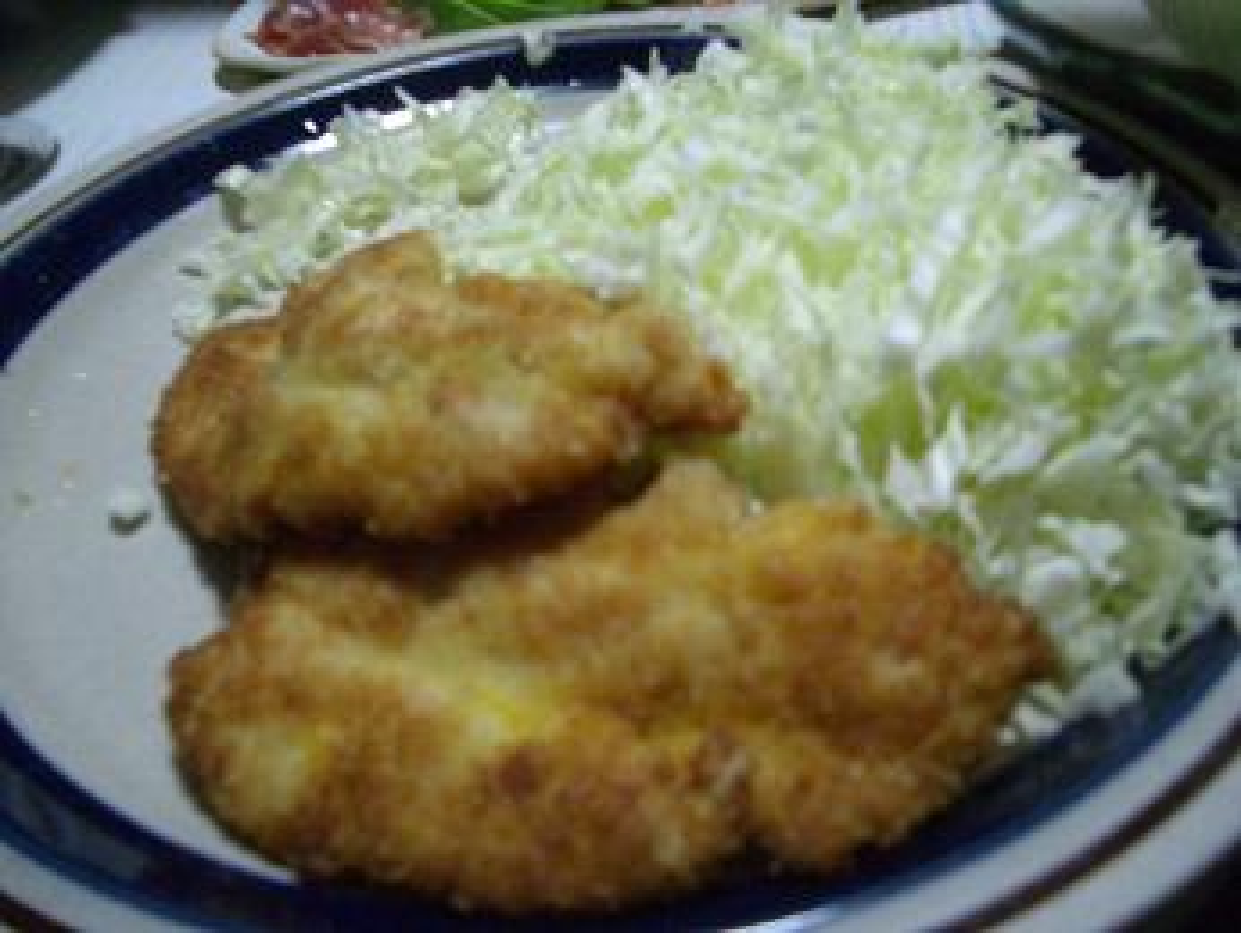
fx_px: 1256
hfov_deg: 52.6
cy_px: 466
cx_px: 620
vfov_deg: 40.7
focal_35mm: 35
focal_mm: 5.8
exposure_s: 1/50
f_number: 2.6
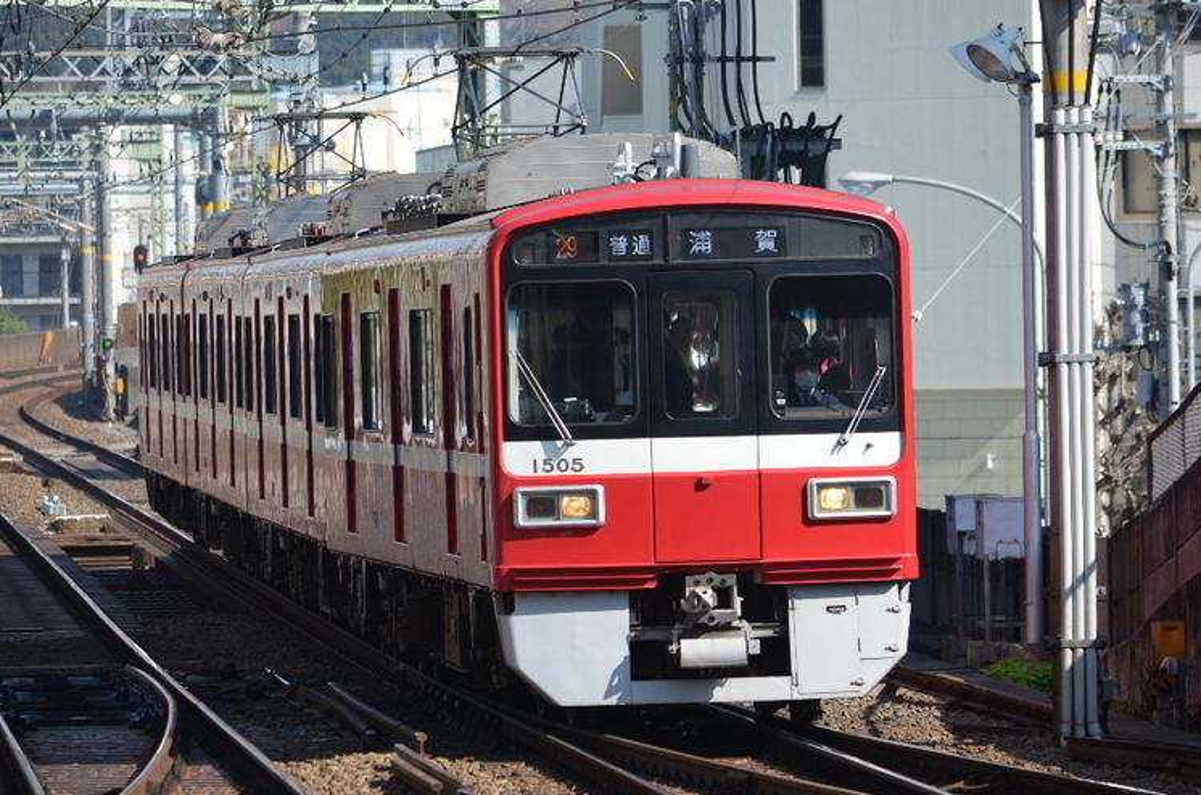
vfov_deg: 3.9
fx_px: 11785
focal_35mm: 354
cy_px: 399
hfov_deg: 5.8
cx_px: 565
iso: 200
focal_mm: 220
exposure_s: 1/640
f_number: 6.3
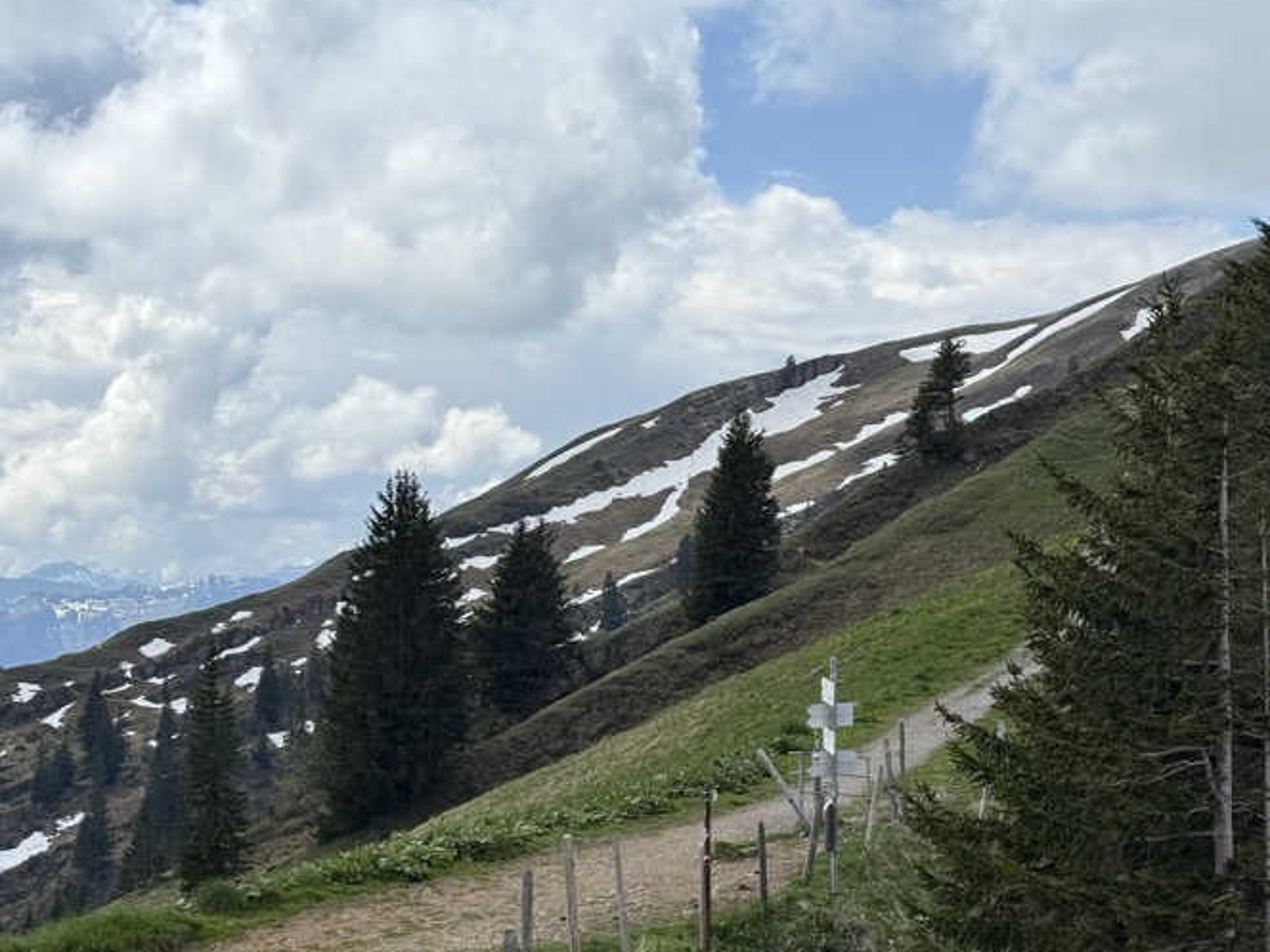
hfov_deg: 26.3
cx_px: 566
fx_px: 2715
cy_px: 721
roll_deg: +1.3
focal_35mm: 74
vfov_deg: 19.7
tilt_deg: -2.0
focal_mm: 6.76
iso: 64
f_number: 1.78
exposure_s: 1/6024
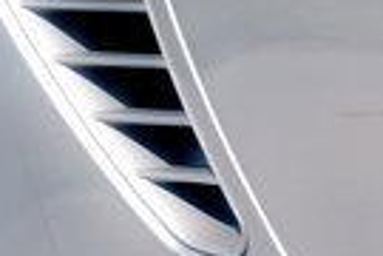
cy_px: 60
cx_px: 17
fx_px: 4223
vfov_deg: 3.5
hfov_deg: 5.2
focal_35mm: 397
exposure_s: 1/250
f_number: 4.5
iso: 100
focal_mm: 70
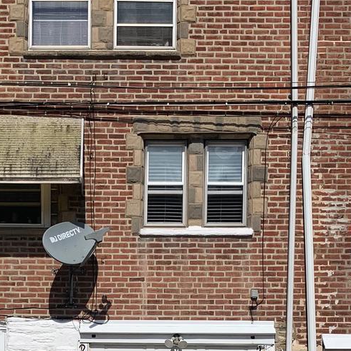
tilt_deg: +2.9
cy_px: 383
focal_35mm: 72
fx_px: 826
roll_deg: -0.7
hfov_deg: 23.8
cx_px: 96
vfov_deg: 22.7
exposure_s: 1/5128
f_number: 1.8
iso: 25
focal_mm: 4.25
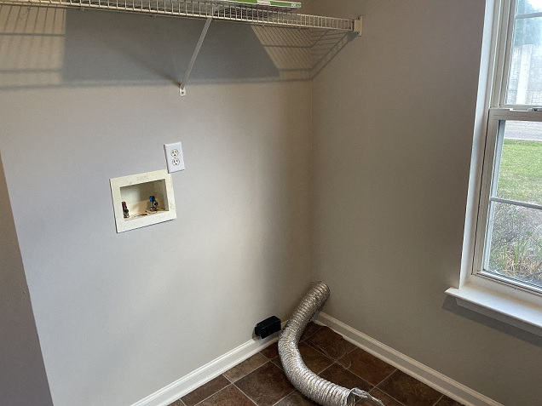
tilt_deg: -16.3
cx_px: 271
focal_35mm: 26
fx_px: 407
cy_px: 203
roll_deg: +1.5
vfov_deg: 53.1
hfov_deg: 67.3
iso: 125
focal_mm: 4.2
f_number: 1.6
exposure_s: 1/120
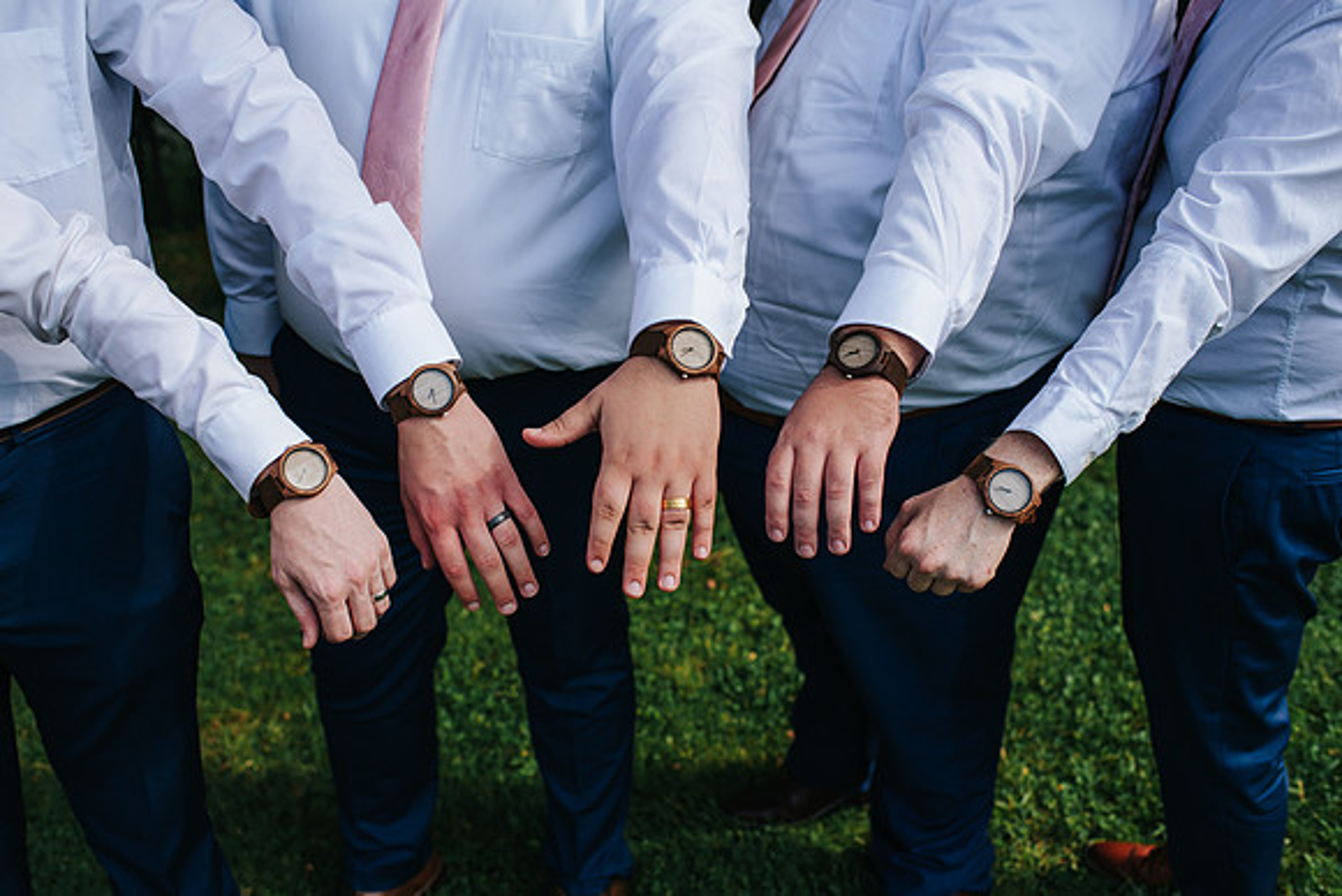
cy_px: 448
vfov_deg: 35.8
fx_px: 1388
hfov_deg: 51.6
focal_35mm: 37
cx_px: 644
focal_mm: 35
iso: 160
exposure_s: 1/1000
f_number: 3.2
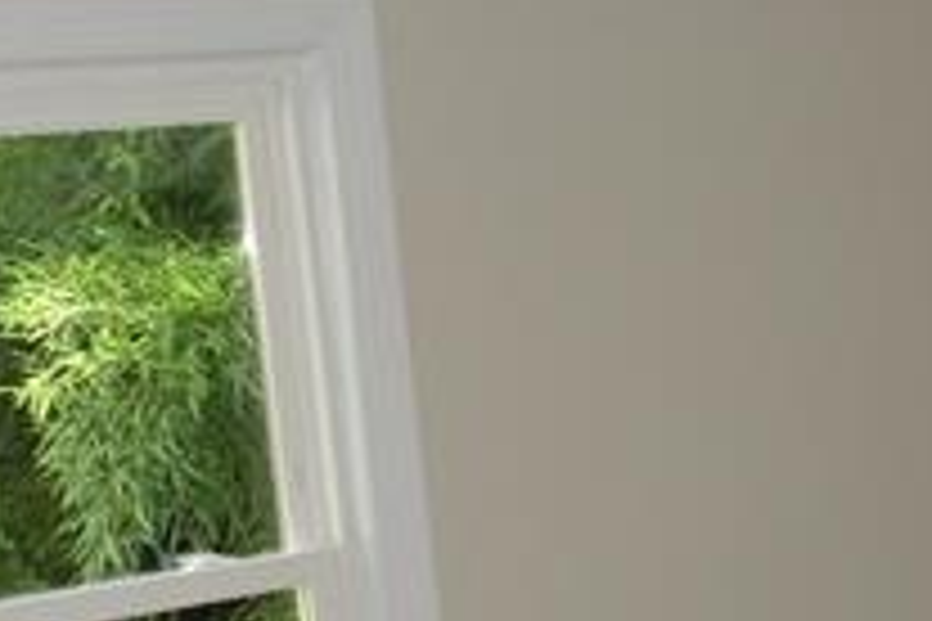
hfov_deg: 19.1
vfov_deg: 12.6
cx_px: 770
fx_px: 2744
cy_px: 770
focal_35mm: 106
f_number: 3.2
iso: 64
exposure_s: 1/51.3
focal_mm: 5.8
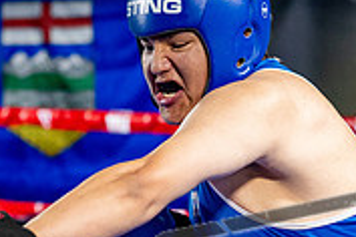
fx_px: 2136
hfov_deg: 9.5
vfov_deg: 6.3
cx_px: 155
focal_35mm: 216
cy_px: 266
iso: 4000
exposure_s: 1/1000
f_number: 2
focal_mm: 66
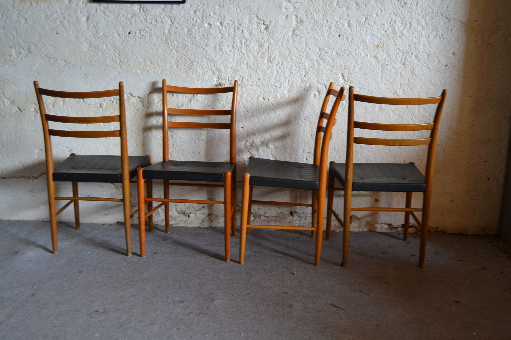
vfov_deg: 40.0
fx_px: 468
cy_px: 170
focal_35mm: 33
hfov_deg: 57.2
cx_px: 256
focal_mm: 22
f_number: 3.5
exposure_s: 1/60
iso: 1000
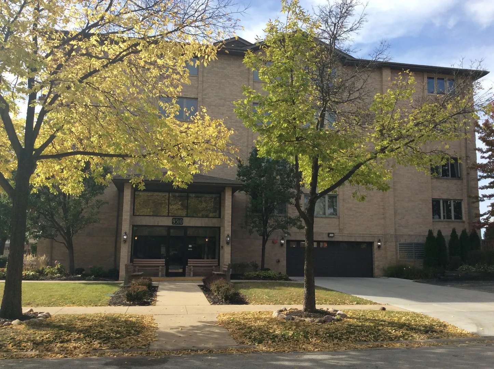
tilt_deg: +4.7
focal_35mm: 32
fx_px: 456
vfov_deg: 44.1
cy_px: 184
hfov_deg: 56.9
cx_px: 247
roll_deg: -1.6
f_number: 2.4
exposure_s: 1/1144
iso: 32
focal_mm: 3.3
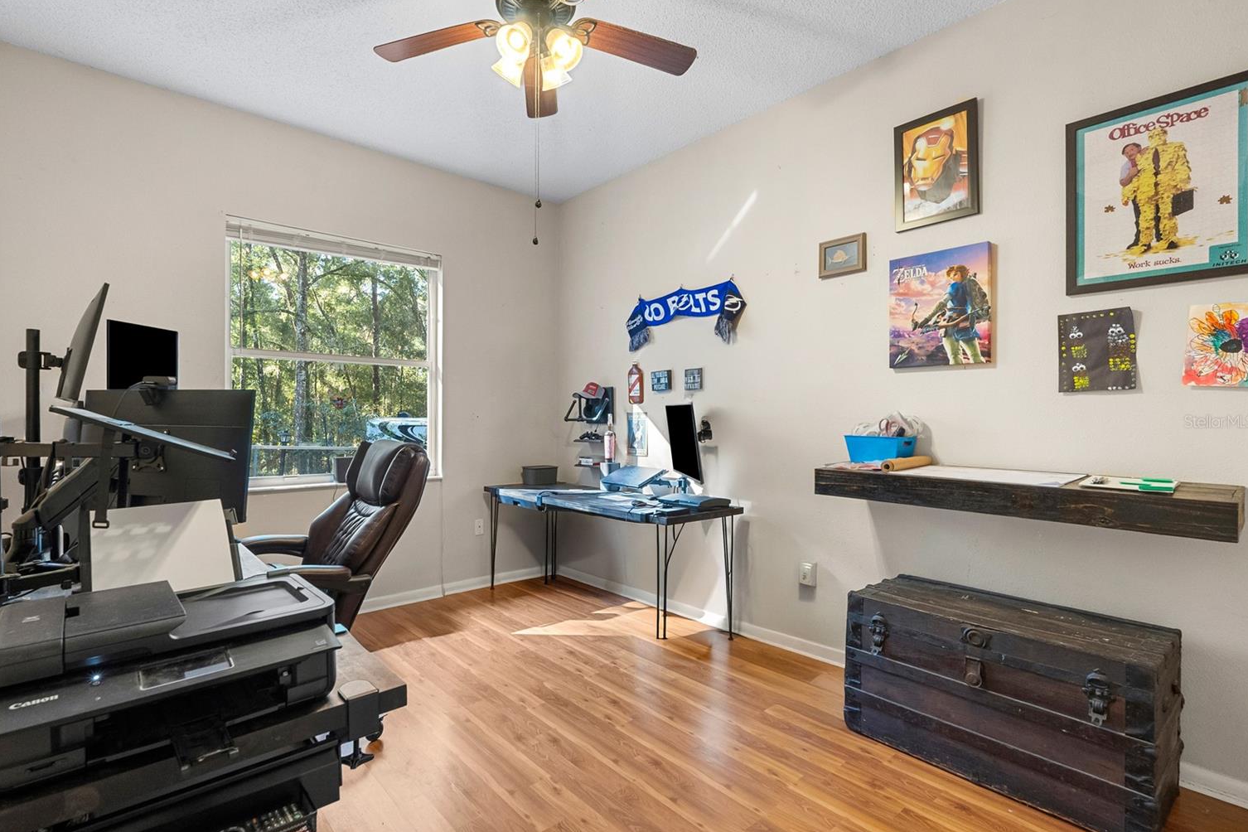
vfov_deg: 68.8
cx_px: 595
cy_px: 421
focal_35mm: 18
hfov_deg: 91.5
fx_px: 608
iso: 2000
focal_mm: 16.5
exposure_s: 1/5
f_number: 9
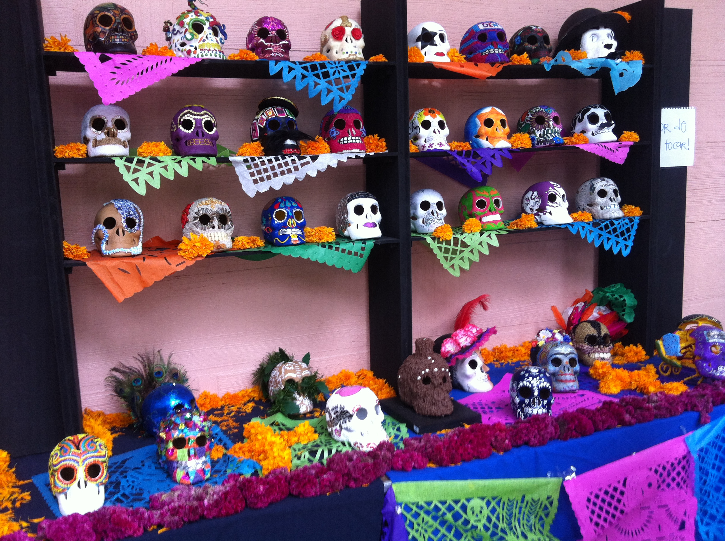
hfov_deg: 52.7
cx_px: 362
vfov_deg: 40.6
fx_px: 732
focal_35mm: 35
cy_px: 270
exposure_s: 1/24
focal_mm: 3.85
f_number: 2.8
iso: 80
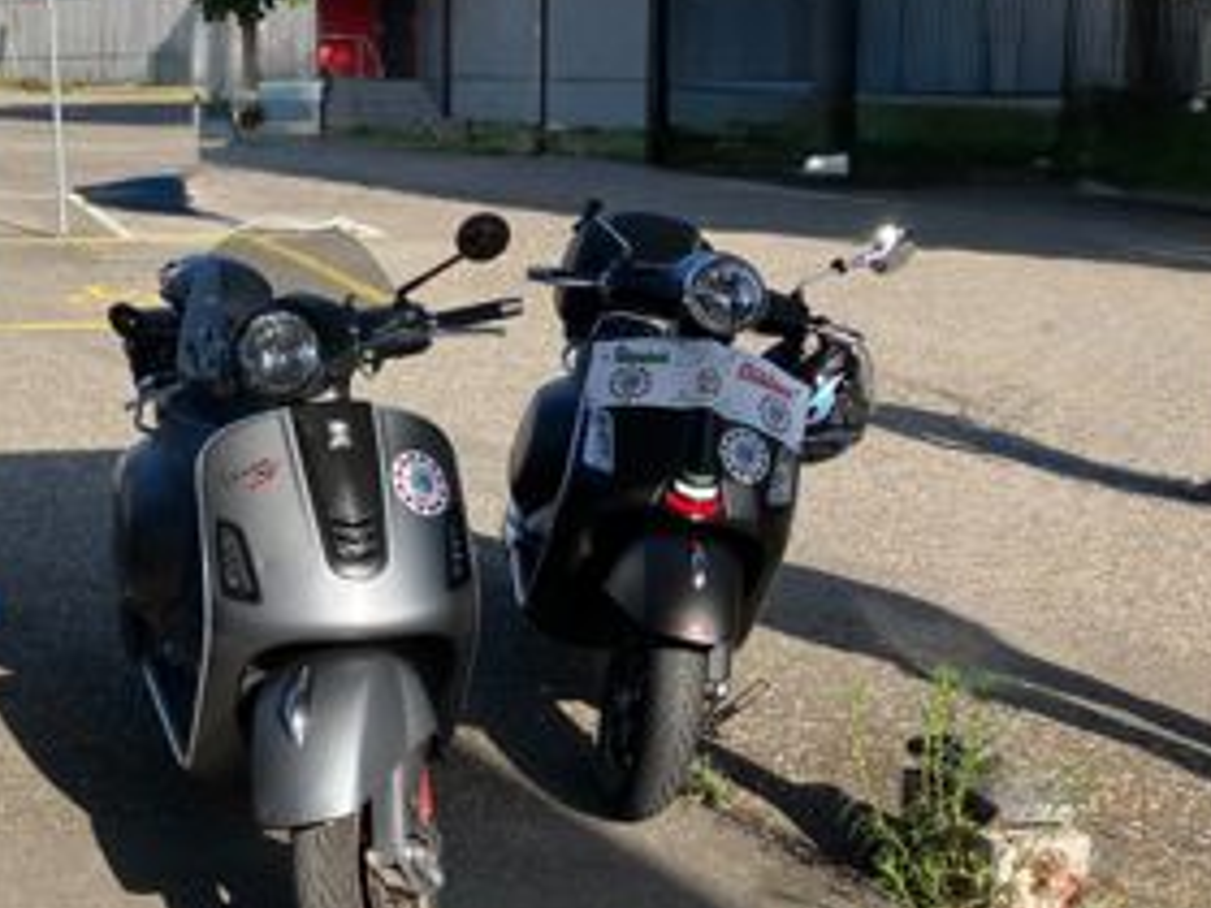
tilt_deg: -15.4
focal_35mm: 50
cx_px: 203
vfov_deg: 29.1
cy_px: 473
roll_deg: +2.1
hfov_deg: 36.6
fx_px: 1749
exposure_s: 1/1033
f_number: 1.8
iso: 32
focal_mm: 3.99
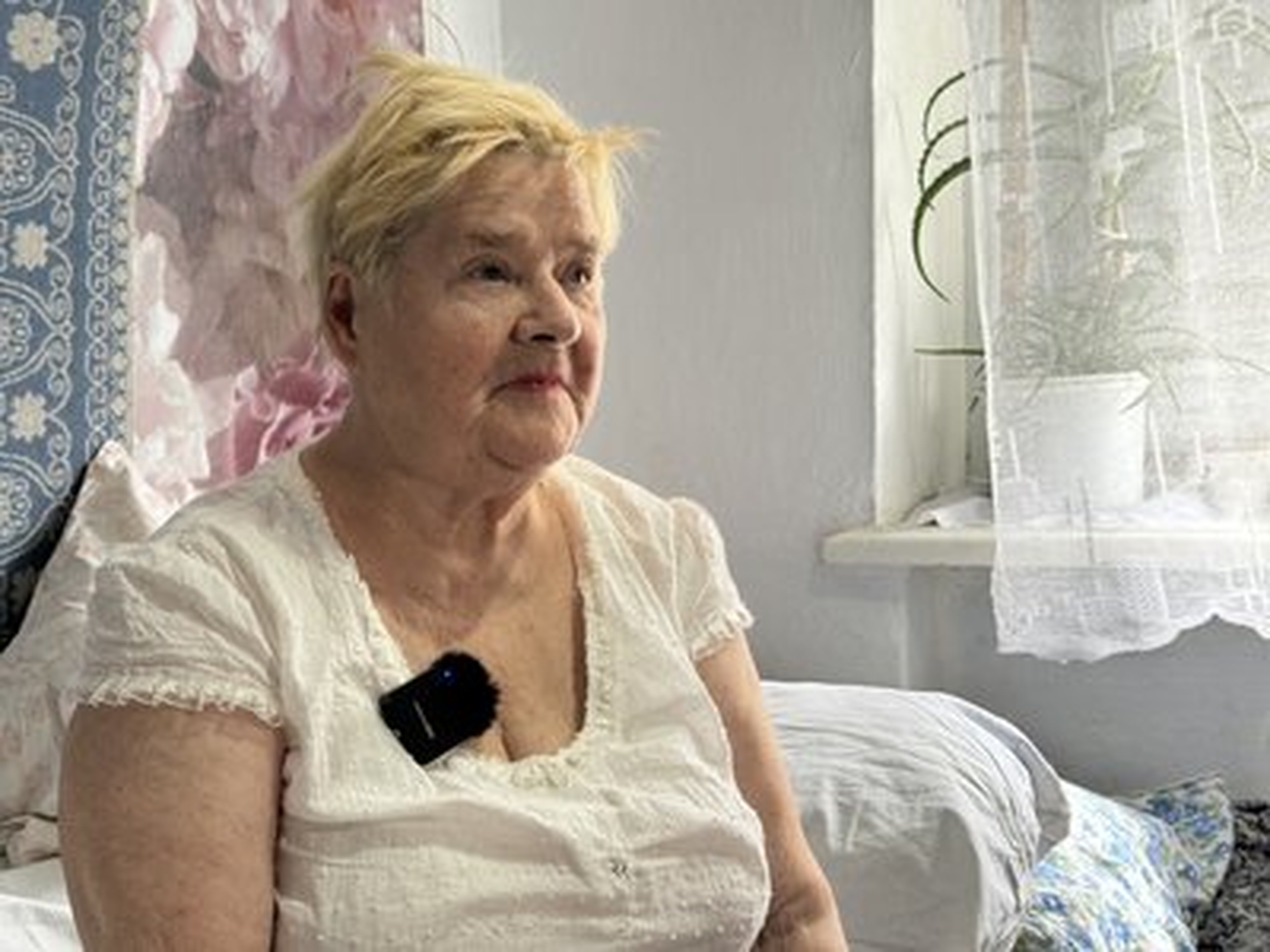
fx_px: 1761
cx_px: 635
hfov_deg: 39.7
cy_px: 476
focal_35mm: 48
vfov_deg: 30.3
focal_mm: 6.86
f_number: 1.78
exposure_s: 1/63
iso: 100
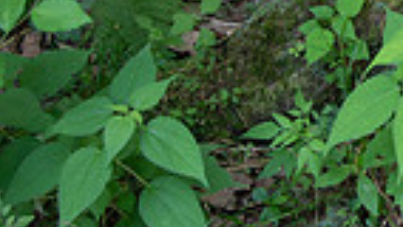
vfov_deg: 5.4
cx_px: 641
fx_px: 2384
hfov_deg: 9.3
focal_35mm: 223
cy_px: -152
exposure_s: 1/50
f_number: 5
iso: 200
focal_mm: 52
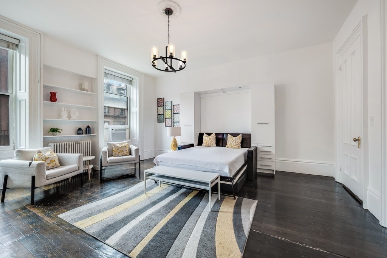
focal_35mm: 14
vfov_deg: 81.1
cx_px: 194
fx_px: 150
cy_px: 129
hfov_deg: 104.3
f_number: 8
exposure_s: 1/40
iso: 100
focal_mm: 14
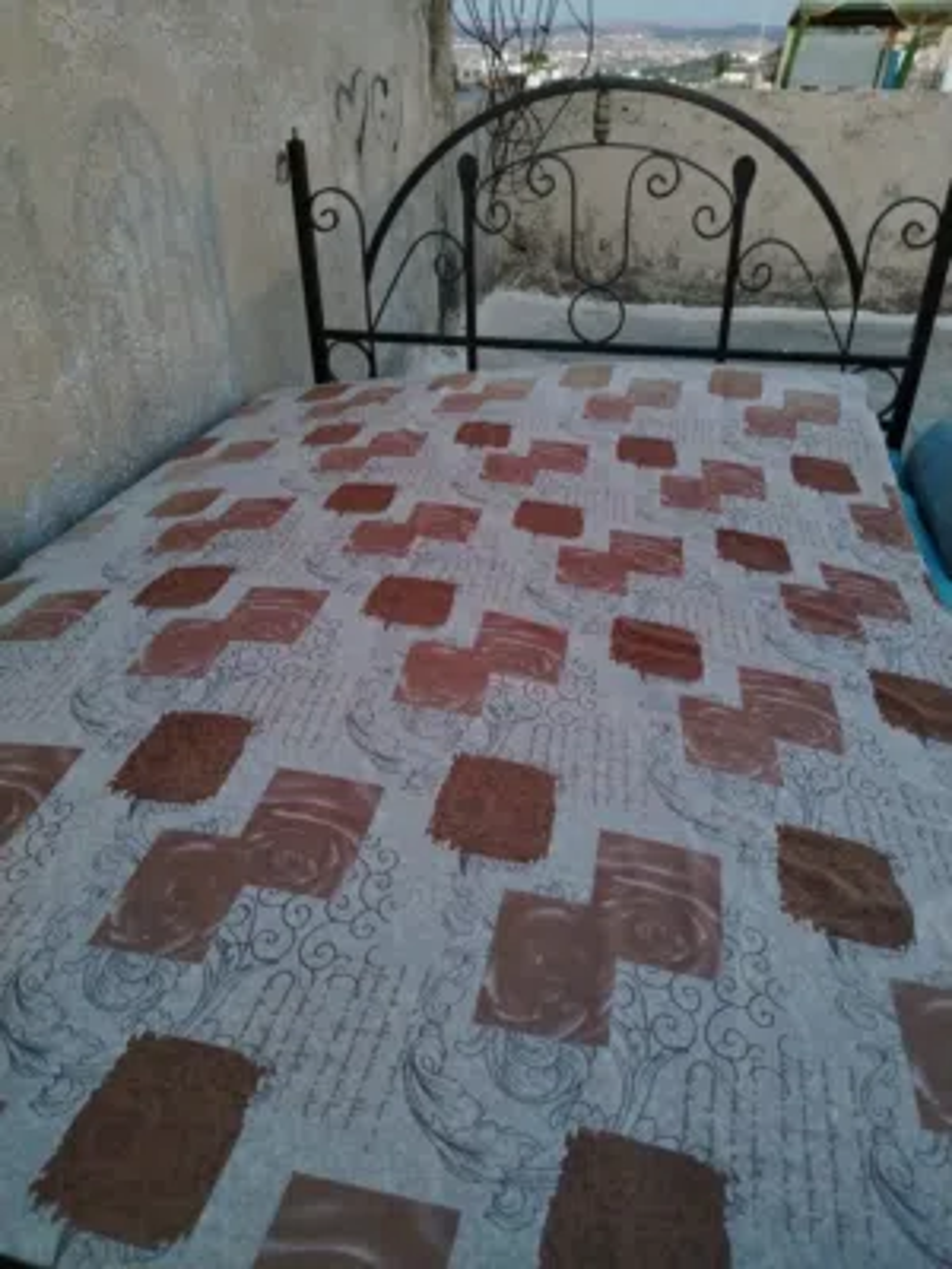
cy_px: 634
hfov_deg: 56.8
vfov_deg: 71.6
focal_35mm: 24
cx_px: 476
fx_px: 880
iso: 2644
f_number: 4.5
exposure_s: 1/25
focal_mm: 5.25
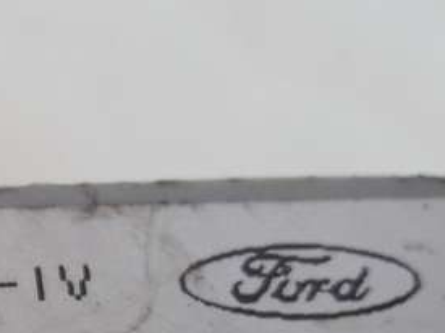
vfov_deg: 11.5
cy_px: 411
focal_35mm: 126
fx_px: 1619
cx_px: -248
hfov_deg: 14.5
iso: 64
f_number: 1.9
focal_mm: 3.7
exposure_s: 1/33
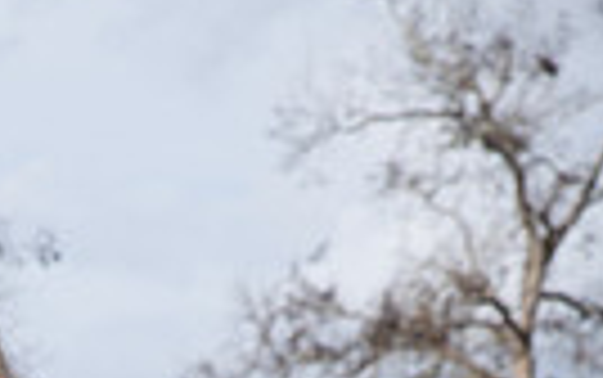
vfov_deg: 5.6
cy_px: 986
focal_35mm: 223
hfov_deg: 9.3
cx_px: -63
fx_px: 3668
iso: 80
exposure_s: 1/400
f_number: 6.3
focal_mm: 65
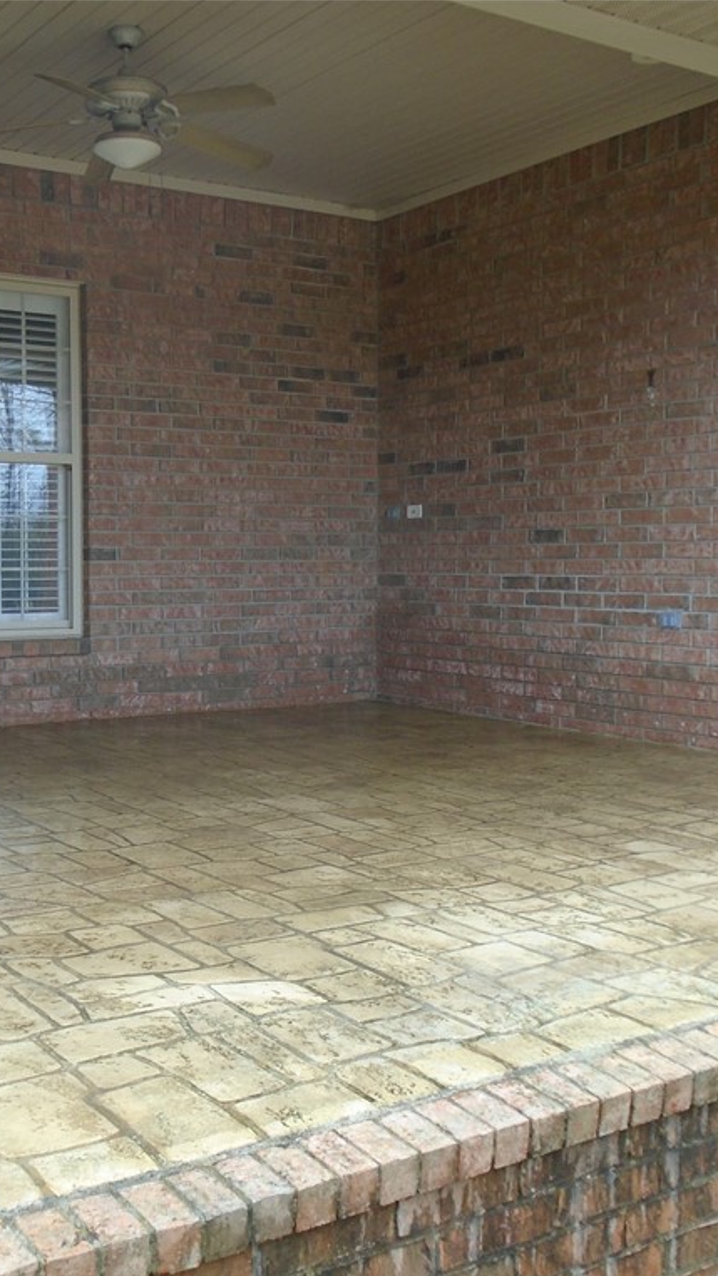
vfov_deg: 52.8
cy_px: 641
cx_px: 167
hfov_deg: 30.6
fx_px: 1287
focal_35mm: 38
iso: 100
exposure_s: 1/160
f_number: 3.2
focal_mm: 4.6
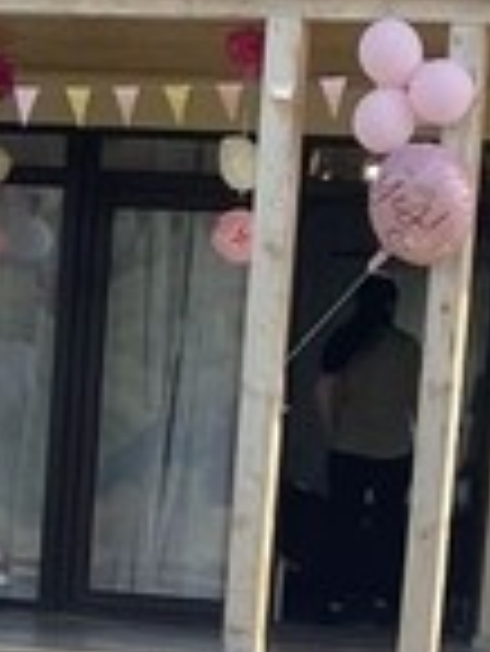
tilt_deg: -8.9
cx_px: 103
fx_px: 3449
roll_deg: -3.5
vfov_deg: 10.4
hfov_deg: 8.1
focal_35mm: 183
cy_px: 1043
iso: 32
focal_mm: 4.2
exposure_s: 1/1553
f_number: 1.6
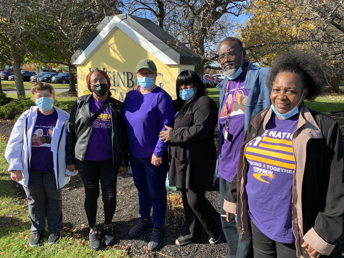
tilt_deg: -12.0
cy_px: 129
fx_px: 258
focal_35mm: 26
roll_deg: -0.8
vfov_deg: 53.1
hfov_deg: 67.3
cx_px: 172
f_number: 1.8
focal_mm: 4.25
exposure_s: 1/687
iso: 25
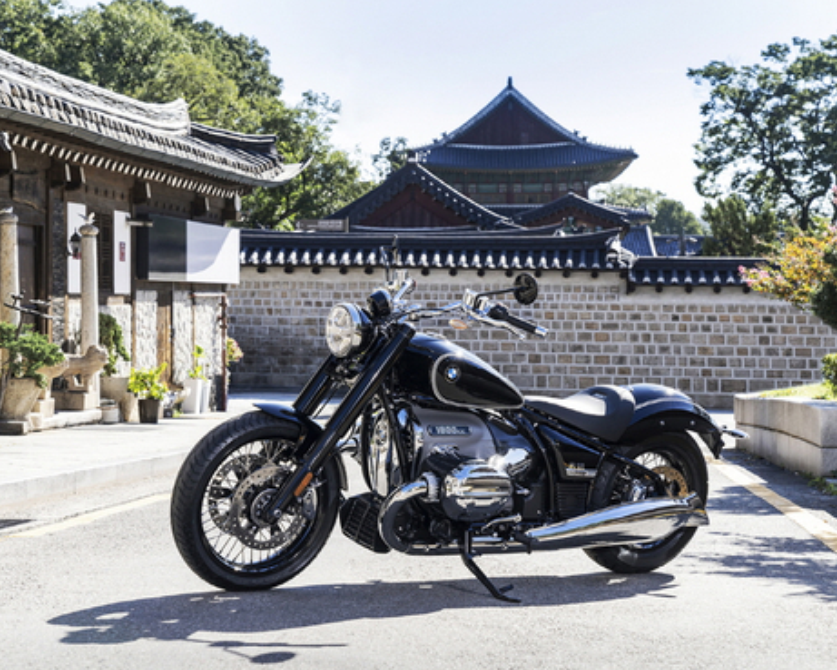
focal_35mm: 66
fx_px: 1635
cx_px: 386
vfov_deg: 23.2
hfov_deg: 28.7
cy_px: 334
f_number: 5.6
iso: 100
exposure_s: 1/125
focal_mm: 58
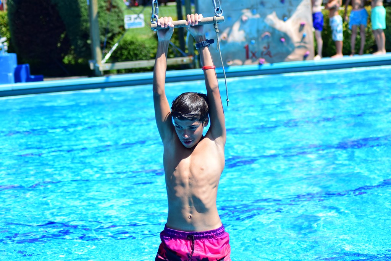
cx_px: 196
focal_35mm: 105
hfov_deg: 19.5
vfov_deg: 13.0
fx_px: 1140
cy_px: 130
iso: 280
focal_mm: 70
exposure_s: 1/1250
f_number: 4
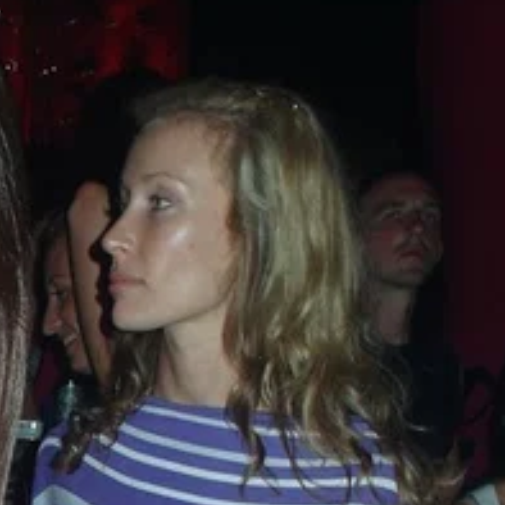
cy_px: 866
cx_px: -182
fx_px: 1419
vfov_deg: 17.1
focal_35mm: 86
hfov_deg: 18.5
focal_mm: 5.2
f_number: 3.5
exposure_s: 1/45
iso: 100
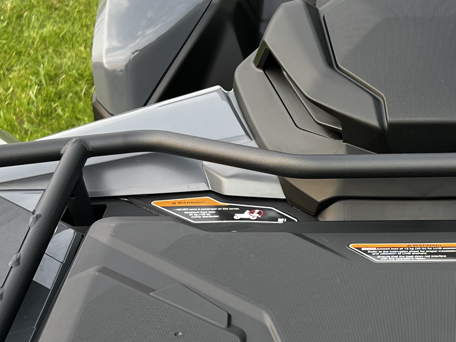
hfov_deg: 22.8
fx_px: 1093
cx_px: 431
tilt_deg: -31.9
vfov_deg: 17.6
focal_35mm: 83
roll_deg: -0.6
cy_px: 295
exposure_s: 1/158
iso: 40
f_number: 1.5
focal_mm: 5.7
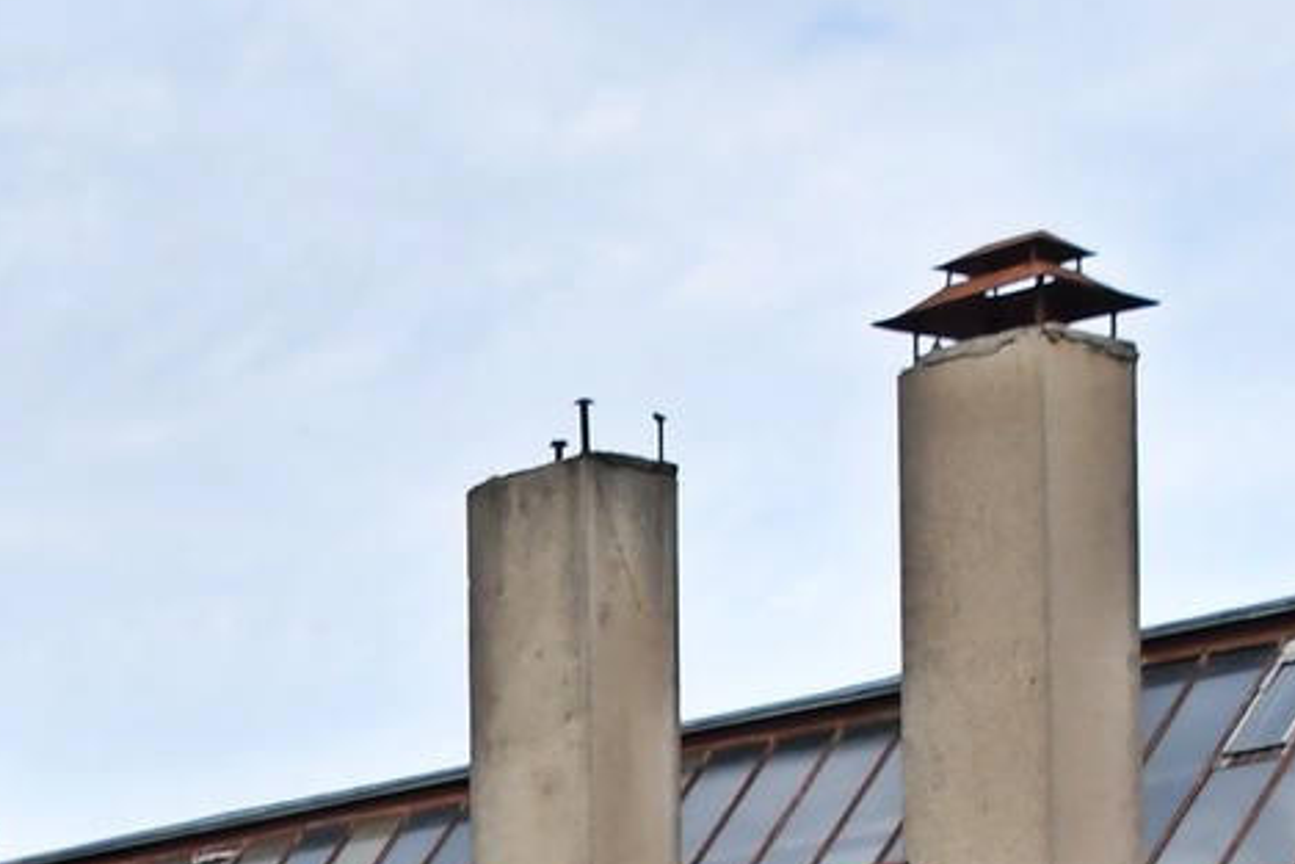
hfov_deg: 14.6
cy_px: 1546
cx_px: -331
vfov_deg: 9.7
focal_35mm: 135
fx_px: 4857
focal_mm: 22
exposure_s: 1/1600
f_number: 6.3
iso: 400
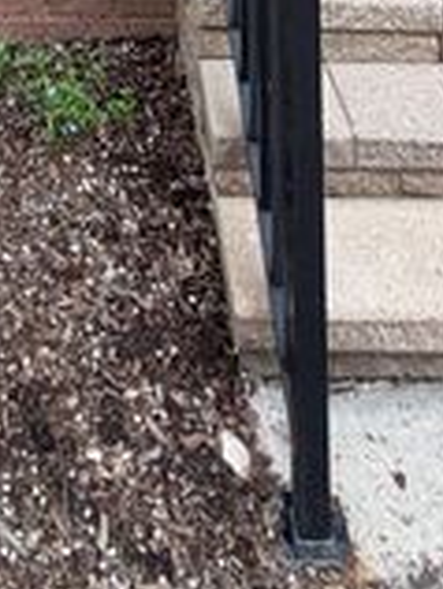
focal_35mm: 59
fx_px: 1004
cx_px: 86
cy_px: -531
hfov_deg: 24.5
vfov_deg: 20.2
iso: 125
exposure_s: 1/121
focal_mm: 2.22
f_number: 2.2
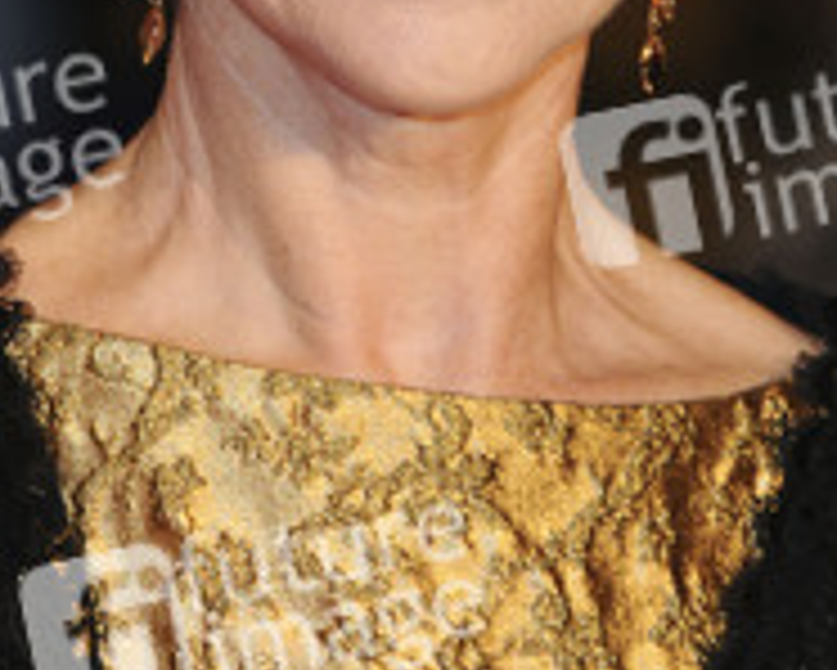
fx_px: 13111
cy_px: -63
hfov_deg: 3.7
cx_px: 385
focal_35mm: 529
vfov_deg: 2.9
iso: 500
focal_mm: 175
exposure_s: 1/200
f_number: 4
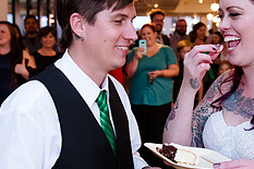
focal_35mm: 62
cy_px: 78
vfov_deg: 21.9
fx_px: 437
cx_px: 160
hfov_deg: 32.2
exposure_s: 1/250
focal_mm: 24
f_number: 3.5
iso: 3200
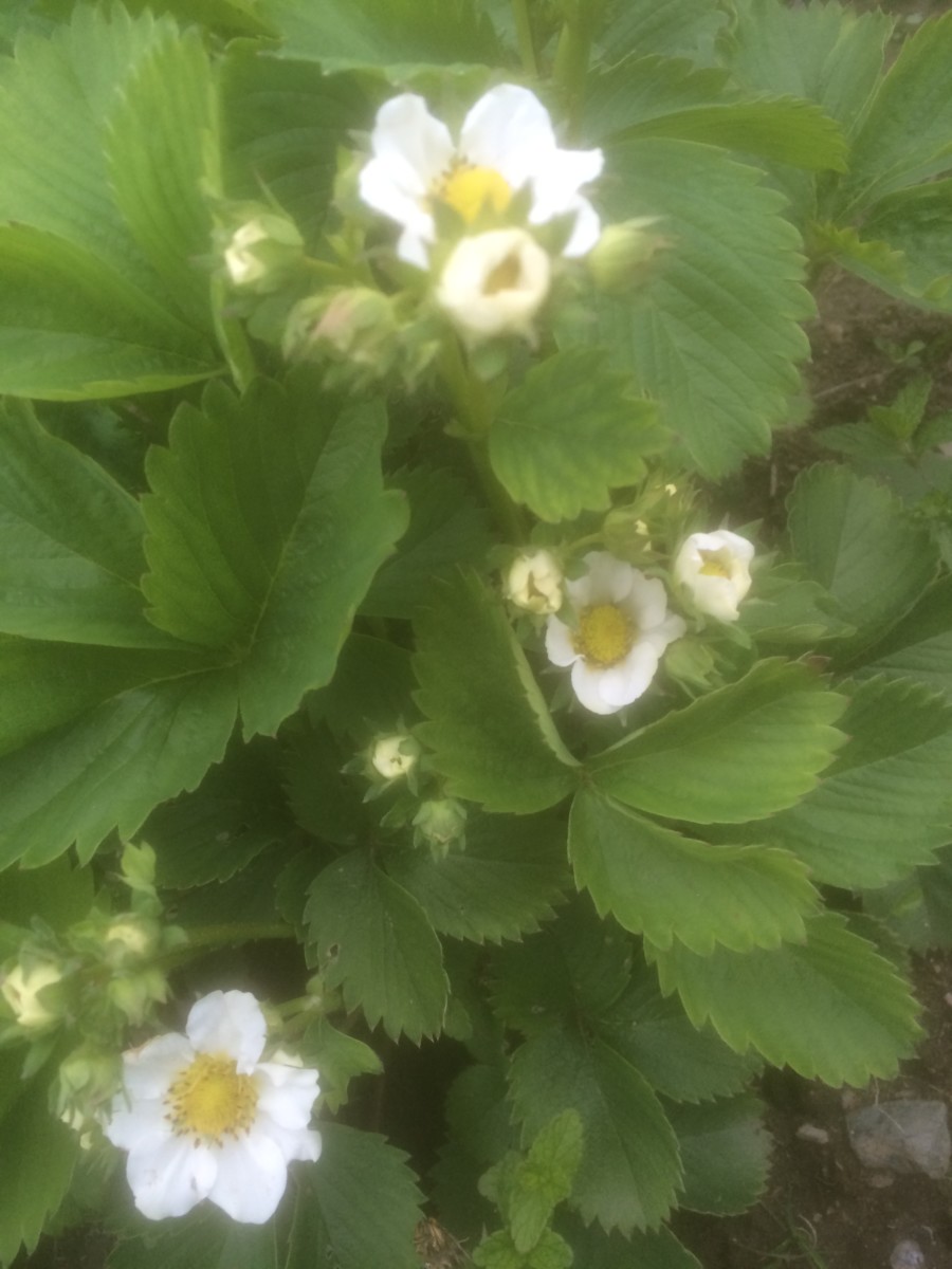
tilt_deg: -55.5
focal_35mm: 29
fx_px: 1063
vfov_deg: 61.7
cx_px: 476
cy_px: 634
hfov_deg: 48.2
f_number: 2.2
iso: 40
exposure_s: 1/30
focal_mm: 4.15
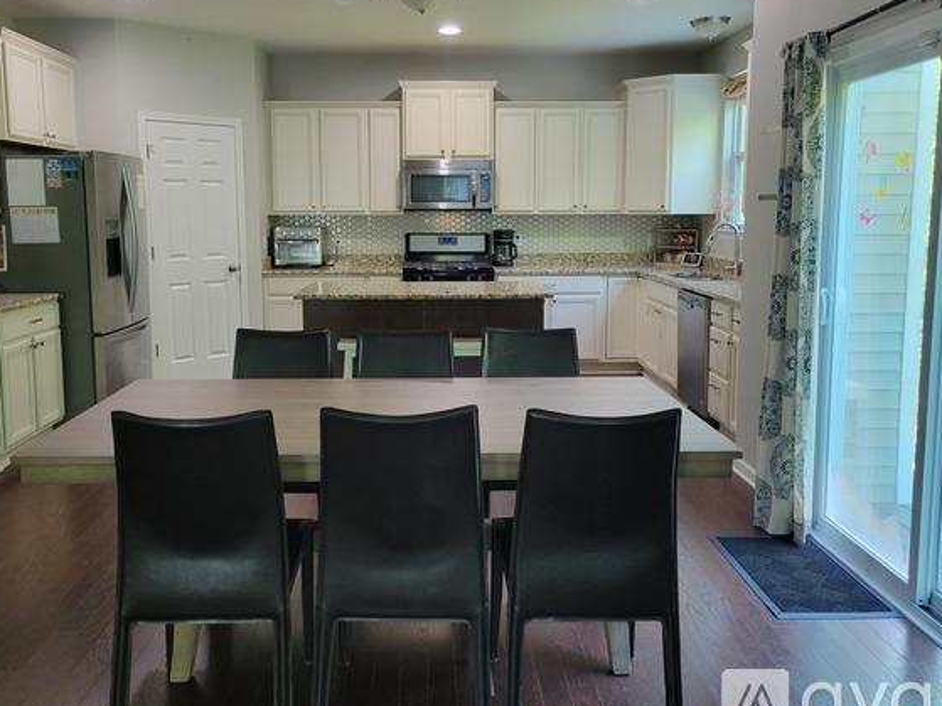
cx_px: 432
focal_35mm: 31
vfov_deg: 45.4
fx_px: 843
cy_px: 315
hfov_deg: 58.3
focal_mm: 5.4
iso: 160
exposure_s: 1/60
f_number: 1.8
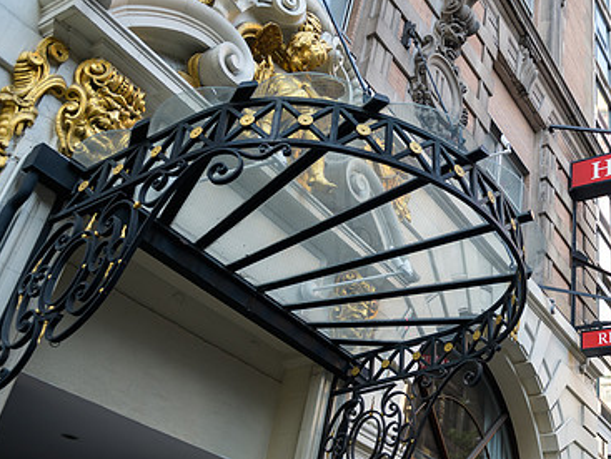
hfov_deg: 44.6
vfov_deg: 35.1
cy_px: 260
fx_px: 724
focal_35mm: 41
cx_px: 435
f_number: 3.2
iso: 200
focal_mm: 27
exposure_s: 1/250
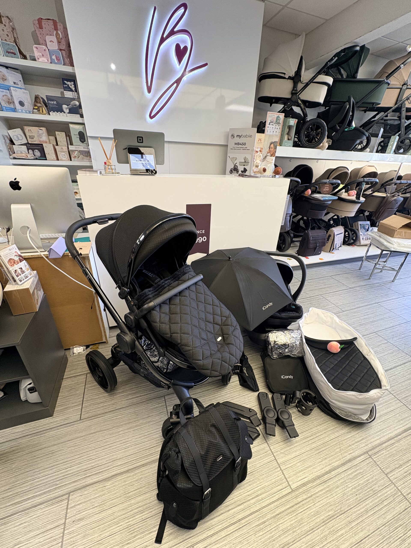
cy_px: 274
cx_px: 206
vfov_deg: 102.1
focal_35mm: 14
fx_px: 222
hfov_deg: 85.7
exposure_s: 1/50
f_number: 2.2
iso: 125
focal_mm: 2.22
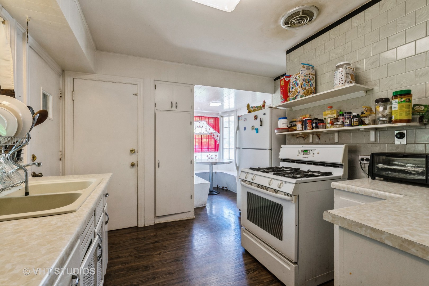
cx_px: 214
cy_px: 143
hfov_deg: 100.4
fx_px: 179
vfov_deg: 77.3
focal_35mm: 15
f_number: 9
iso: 200
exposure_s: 1/6
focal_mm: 10
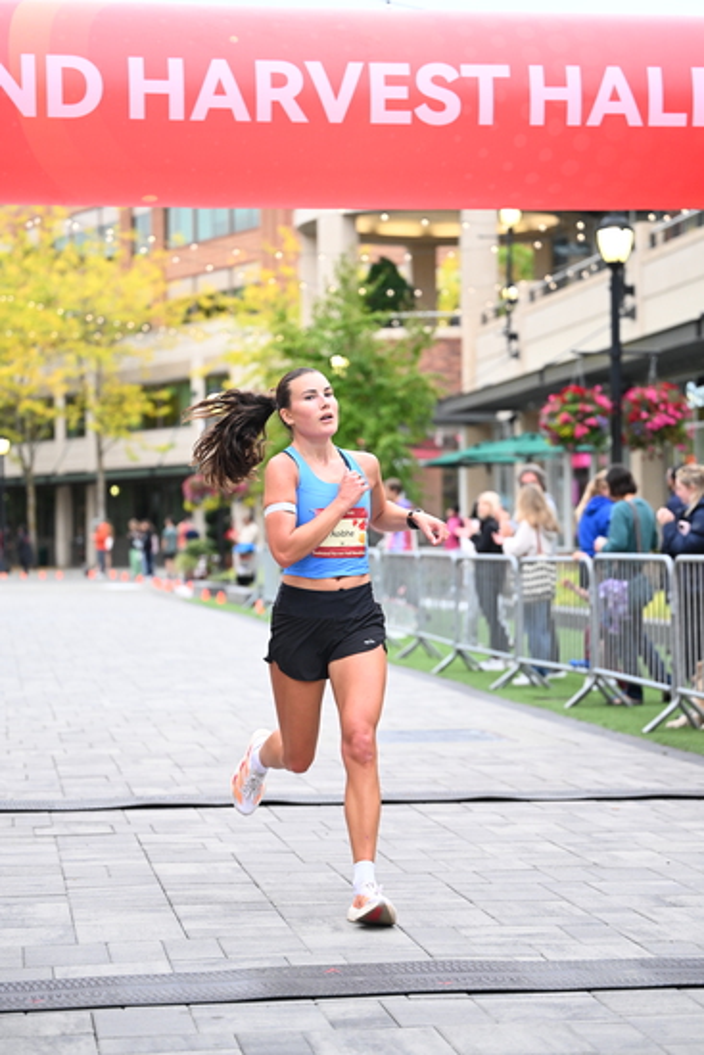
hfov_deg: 17.7
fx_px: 2257
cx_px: 352
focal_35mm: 77
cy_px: 528
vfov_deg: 26.3
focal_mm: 77
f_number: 2.8
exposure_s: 1/800
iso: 1600
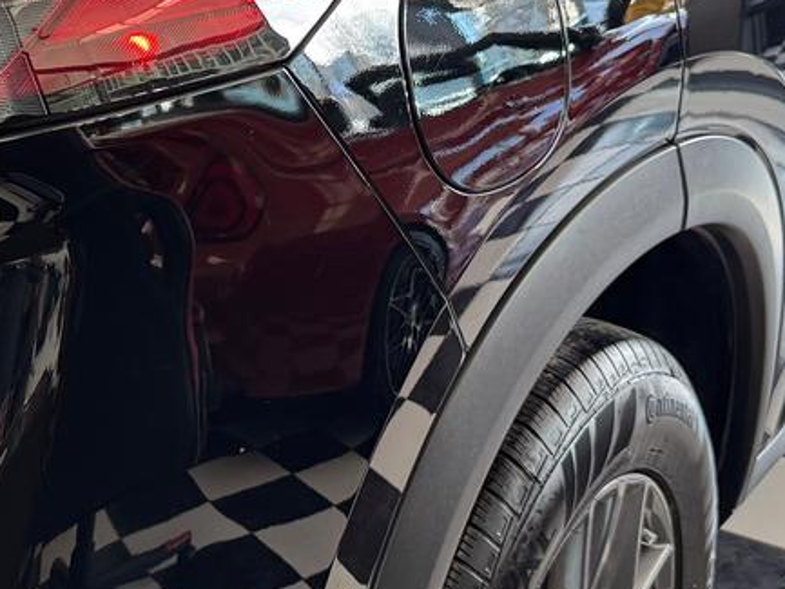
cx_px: 53
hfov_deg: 26.3
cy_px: 225
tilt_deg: -19.9
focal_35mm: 71
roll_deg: +1.7
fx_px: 1611
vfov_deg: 20.7
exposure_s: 1/120
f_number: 1.78
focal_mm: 6.76
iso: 160
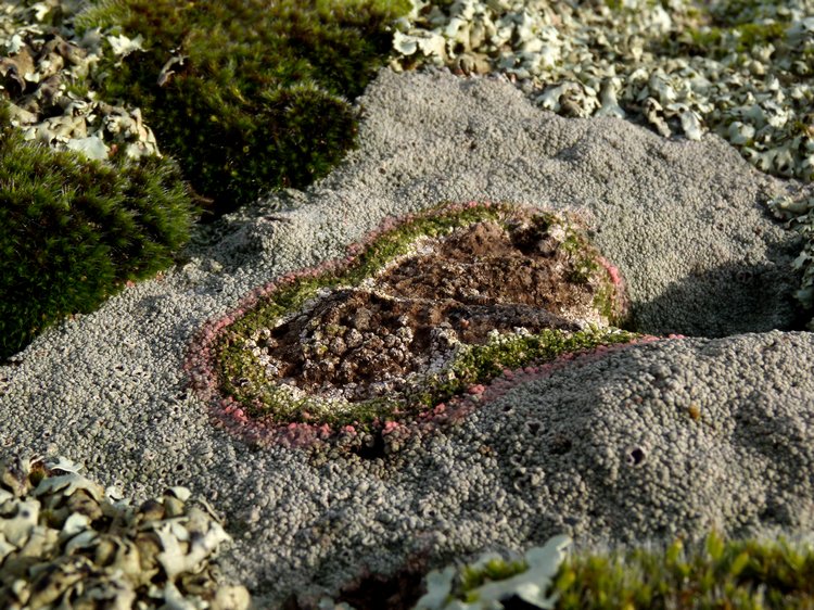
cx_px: 407
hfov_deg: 44.8
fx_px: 987
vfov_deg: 34.3
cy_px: 305
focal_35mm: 42
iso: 80
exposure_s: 1/160
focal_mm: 7.5
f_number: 8.9
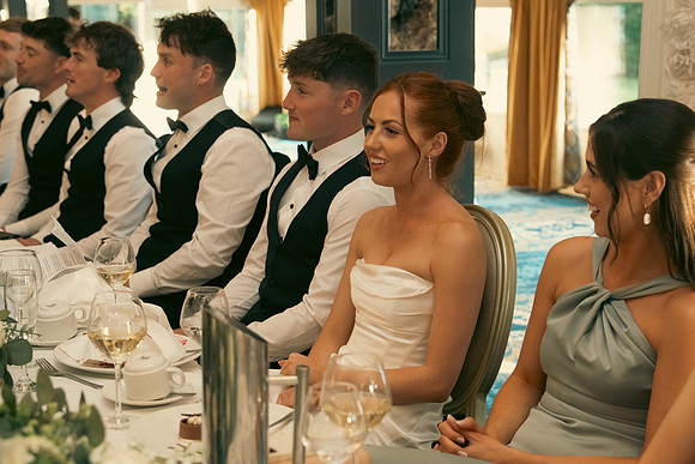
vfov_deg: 19.7
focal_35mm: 69
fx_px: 1332
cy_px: 232
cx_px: 348
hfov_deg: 29.2
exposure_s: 1/160
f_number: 3.5
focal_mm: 46
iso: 2000
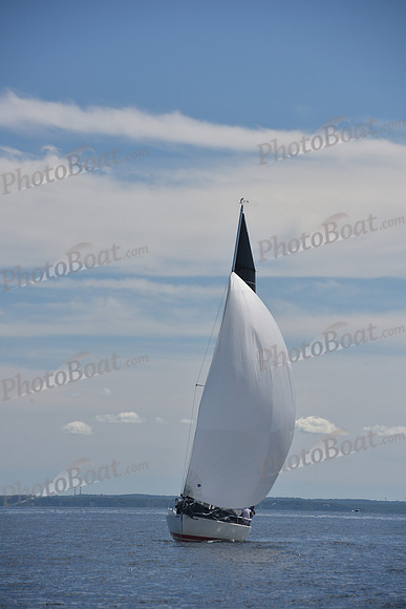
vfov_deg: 10.3
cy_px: 304
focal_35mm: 200
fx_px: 3381
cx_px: 203
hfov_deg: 6.9
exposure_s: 1/500
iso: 200
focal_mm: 200
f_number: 8
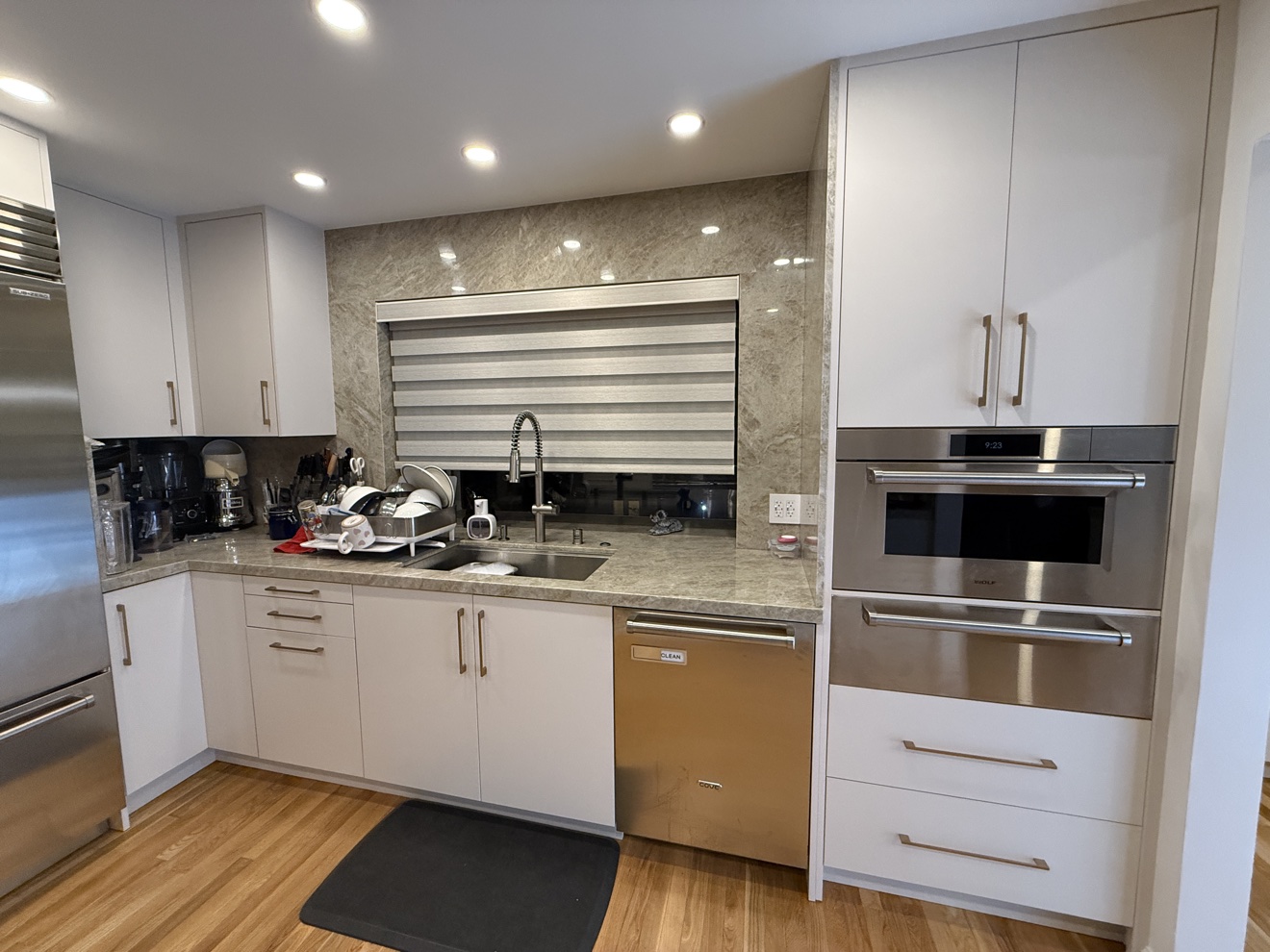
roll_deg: +0.1
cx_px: 635
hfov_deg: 102.1
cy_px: 476
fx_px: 514
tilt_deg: -5.7
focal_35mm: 14
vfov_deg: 85.7
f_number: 2.2
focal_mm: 2.22
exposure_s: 1/58
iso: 400
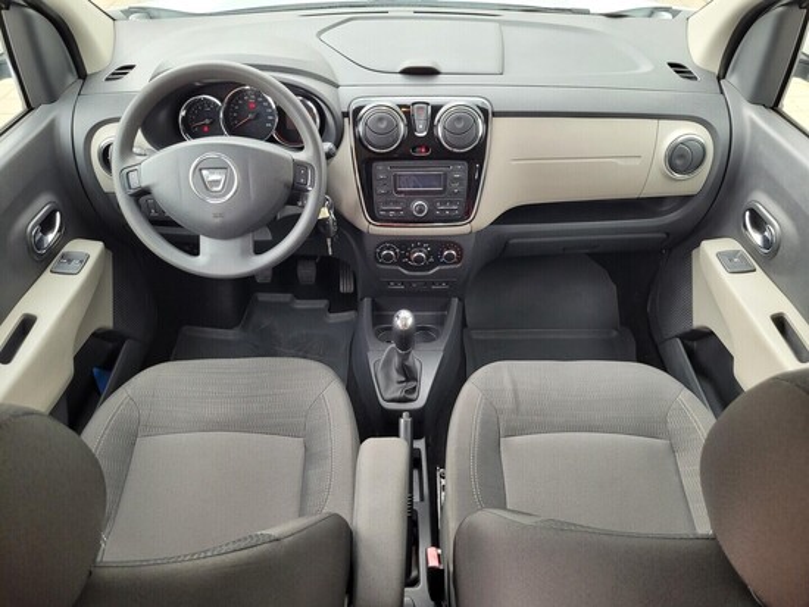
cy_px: 304
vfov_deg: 53.1
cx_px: 404
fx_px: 608
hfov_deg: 67.3
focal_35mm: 26
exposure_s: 1/100
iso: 80
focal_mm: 5.4
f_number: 1.8
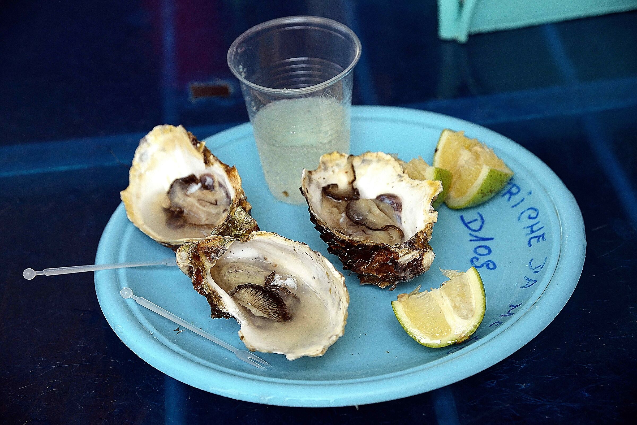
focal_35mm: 86
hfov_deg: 23.6
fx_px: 1522
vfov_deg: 15.9
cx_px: 318
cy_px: 212
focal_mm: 86
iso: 800
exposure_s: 1/640
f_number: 5.6
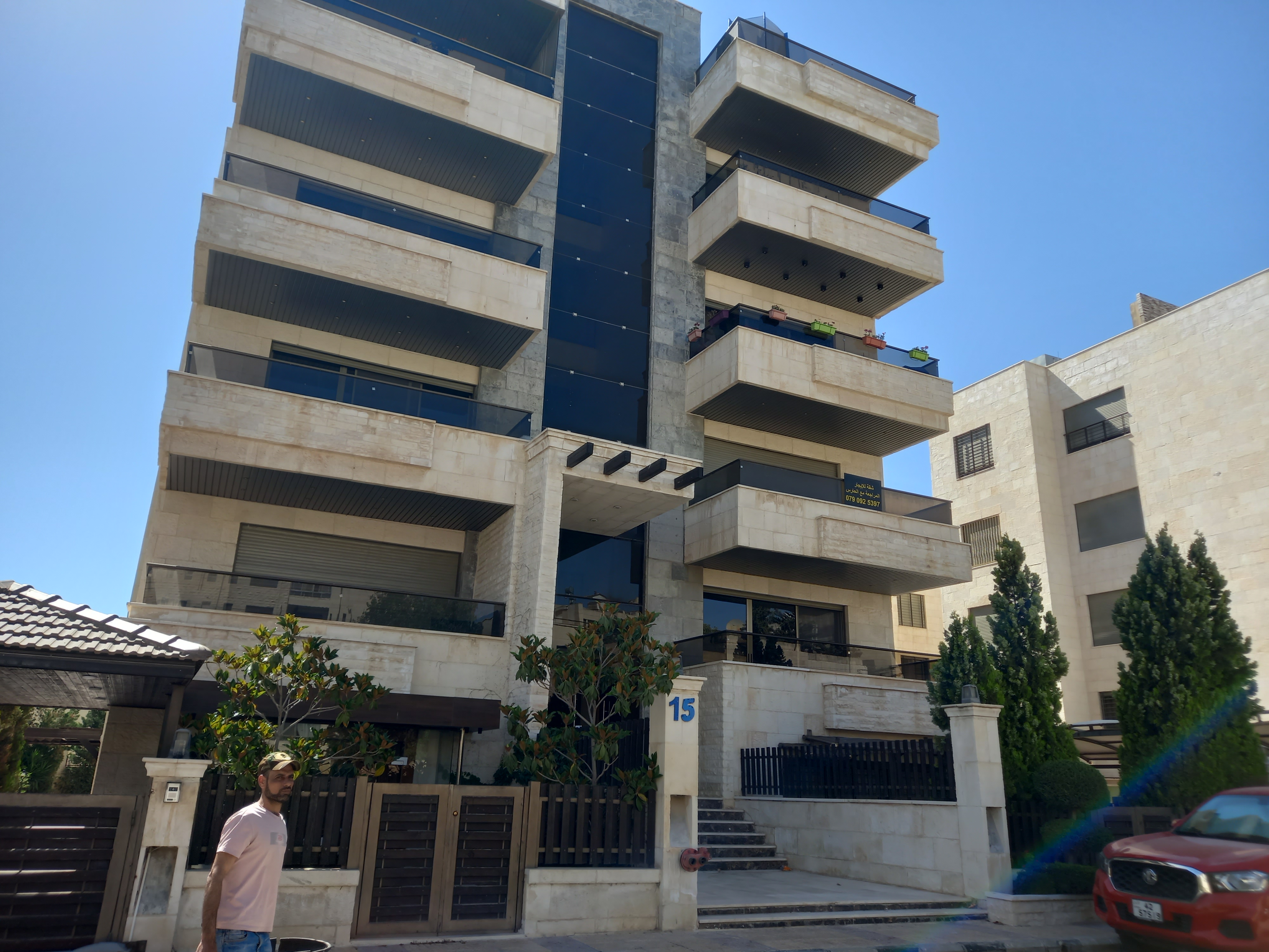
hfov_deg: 69.4
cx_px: 634
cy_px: 476
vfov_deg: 54.9
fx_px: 916
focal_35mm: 25
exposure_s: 1/408
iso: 25
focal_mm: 4.6
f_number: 2
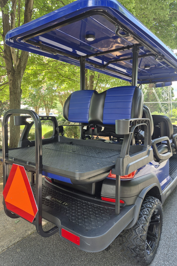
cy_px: 133
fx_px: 177
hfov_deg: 53.1
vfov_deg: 73.7
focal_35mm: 24
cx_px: 93
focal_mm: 5.4
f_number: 1.8
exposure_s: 1/180
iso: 25
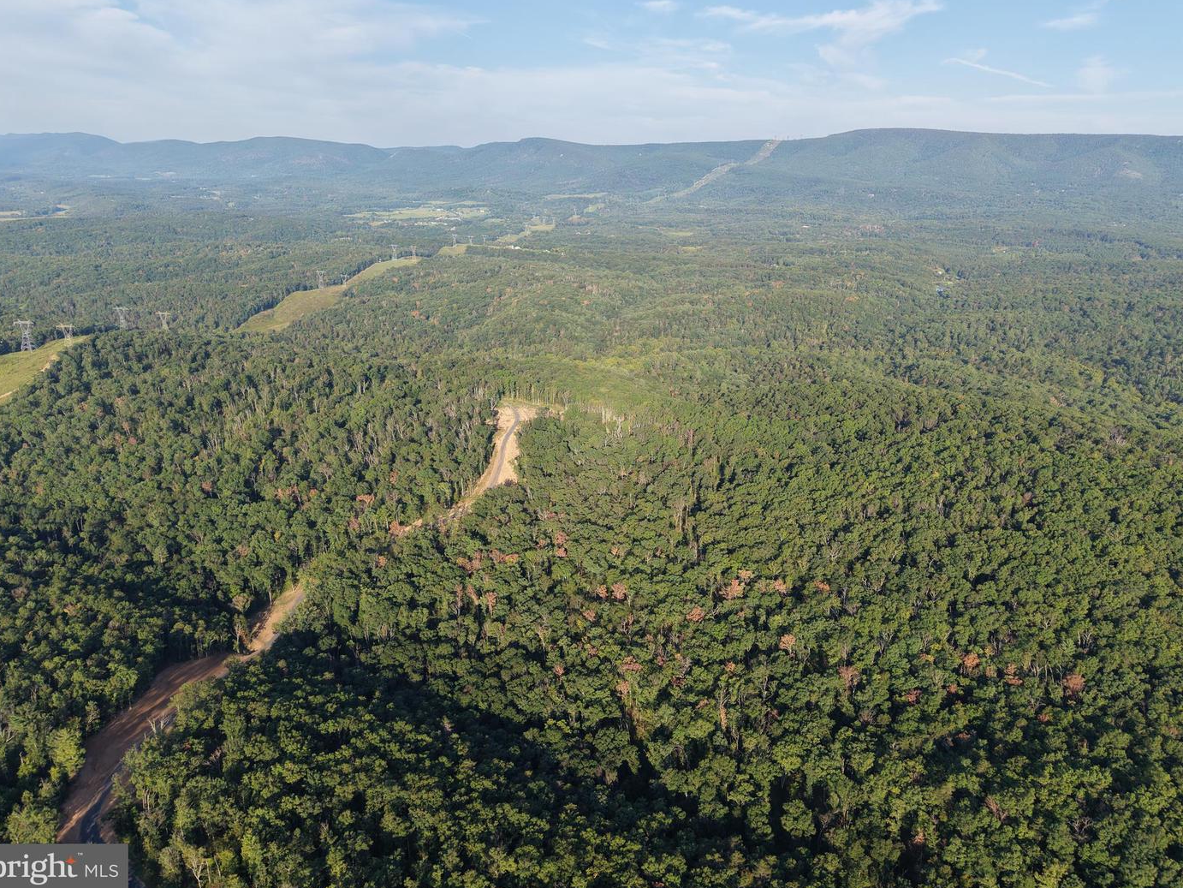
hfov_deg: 69.4
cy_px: 431
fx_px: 855
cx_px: 594
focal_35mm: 25
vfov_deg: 54.9
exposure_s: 1/4000
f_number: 1.8
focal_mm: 8.67
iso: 350
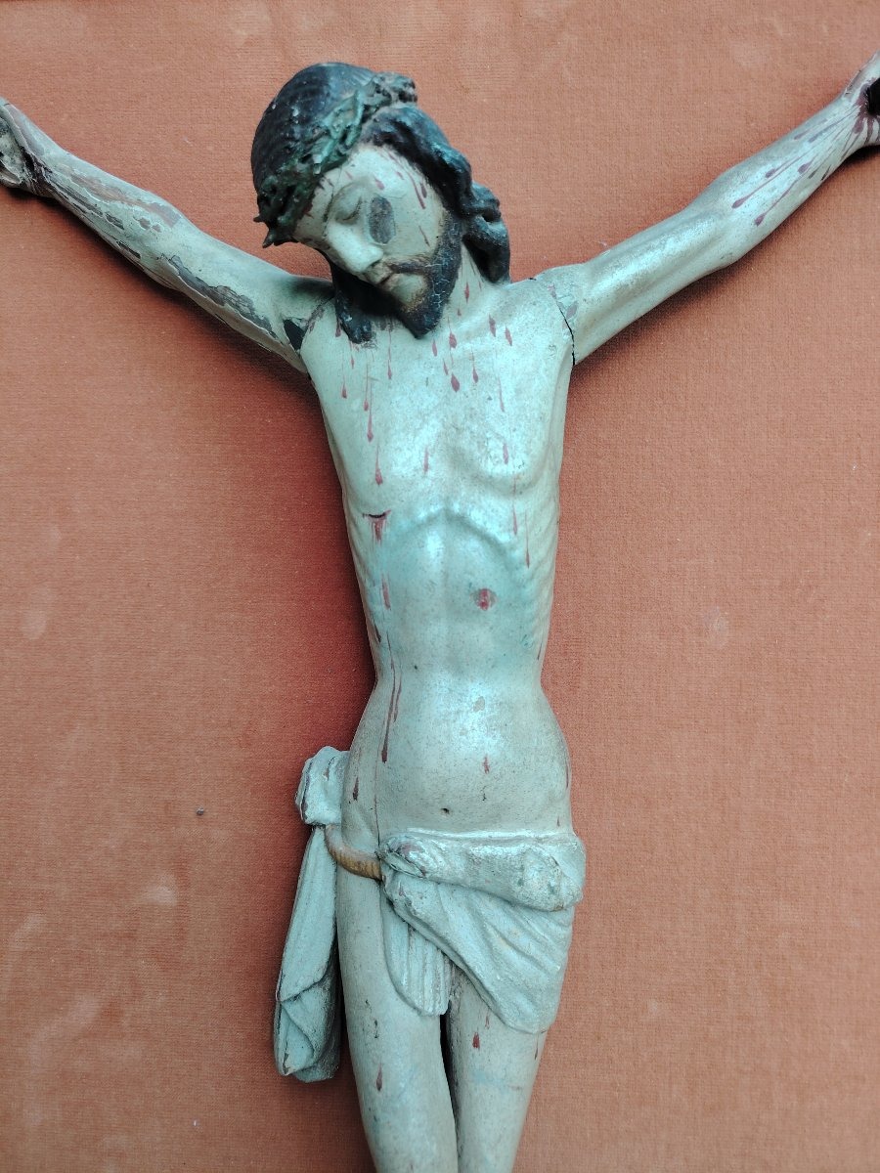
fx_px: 813
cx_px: 440
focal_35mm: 24
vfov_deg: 71.6
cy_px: 586
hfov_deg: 56.8
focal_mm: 5.25
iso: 234
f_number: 1.75
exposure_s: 1/100
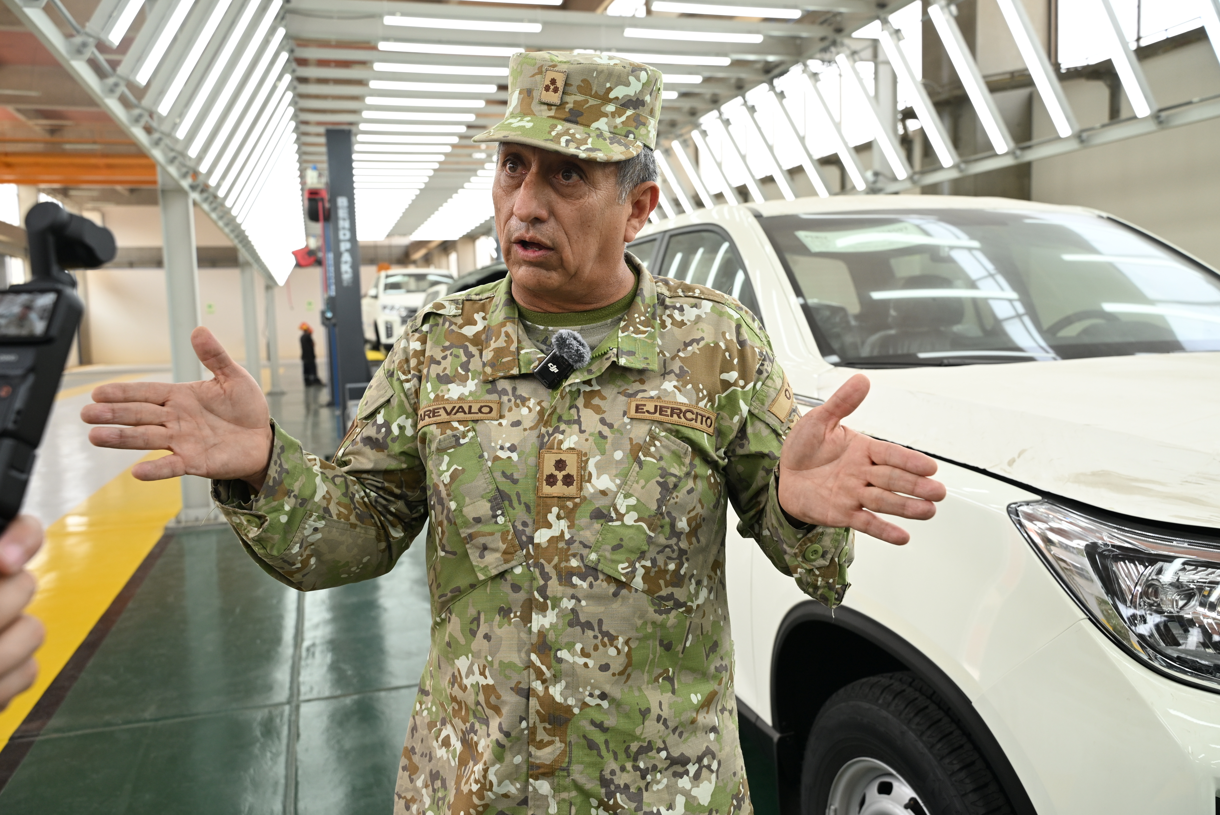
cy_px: 408
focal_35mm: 28
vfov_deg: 46.5
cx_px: 610
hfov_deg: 65.4
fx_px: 949
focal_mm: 28
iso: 640
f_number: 5
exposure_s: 1/250
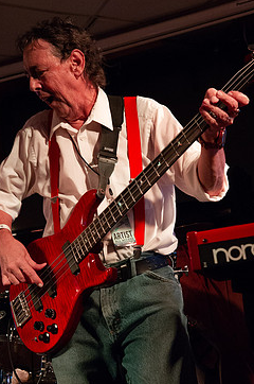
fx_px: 595
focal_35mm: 56
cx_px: 101
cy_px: 194
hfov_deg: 24.1
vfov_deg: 35.7
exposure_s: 1/160
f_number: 6.3
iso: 6400
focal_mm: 45
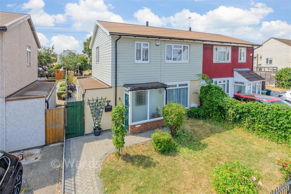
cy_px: 97
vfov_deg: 81.2
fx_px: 113
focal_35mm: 14
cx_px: 146
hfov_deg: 104.2
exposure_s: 1/250
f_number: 8
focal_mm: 14
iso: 100
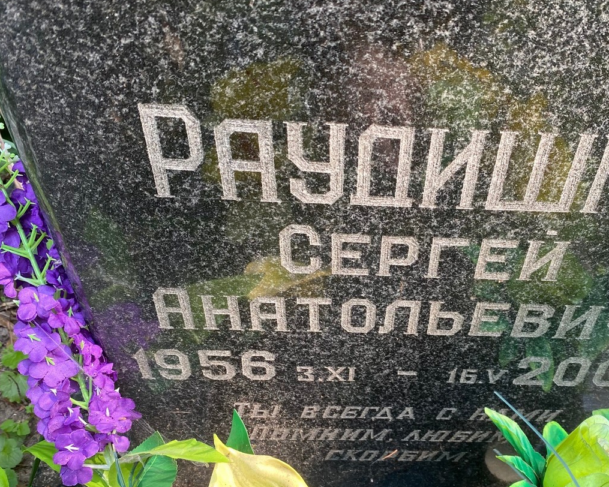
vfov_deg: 40.9
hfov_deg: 49.6
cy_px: 306
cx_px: 391
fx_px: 649
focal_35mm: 36
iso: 50
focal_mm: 4.25
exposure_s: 1/122
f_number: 1.8
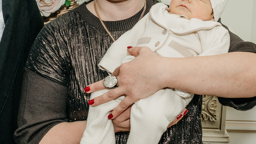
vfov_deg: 13.7
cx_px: 70
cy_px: -30
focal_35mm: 86
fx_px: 584
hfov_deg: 24.5
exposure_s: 1/160
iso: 320
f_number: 4.5
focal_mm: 24
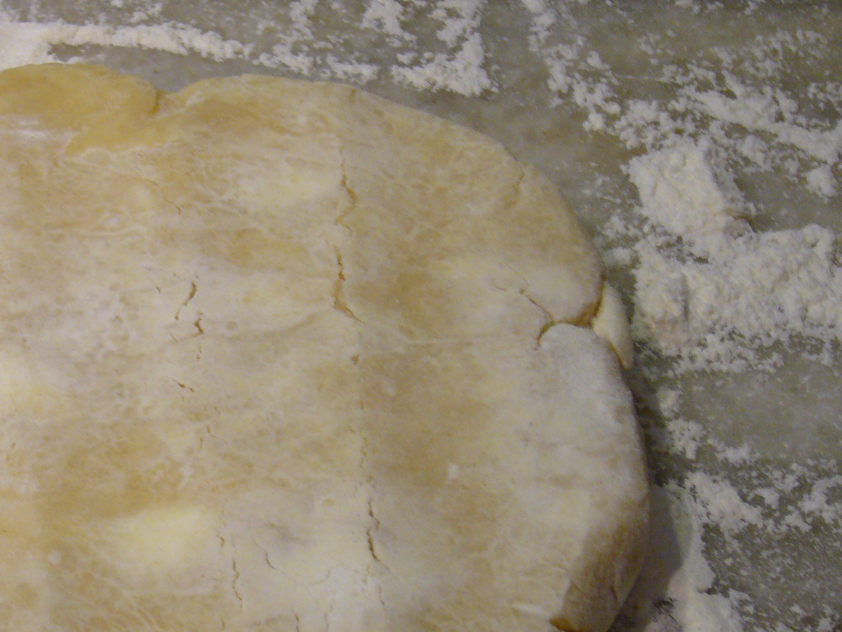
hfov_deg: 20.4
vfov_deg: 15.5
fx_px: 2311
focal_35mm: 95
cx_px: 137
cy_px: 430
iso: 160
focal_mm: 9.1
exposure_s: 1/15
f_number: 3.5
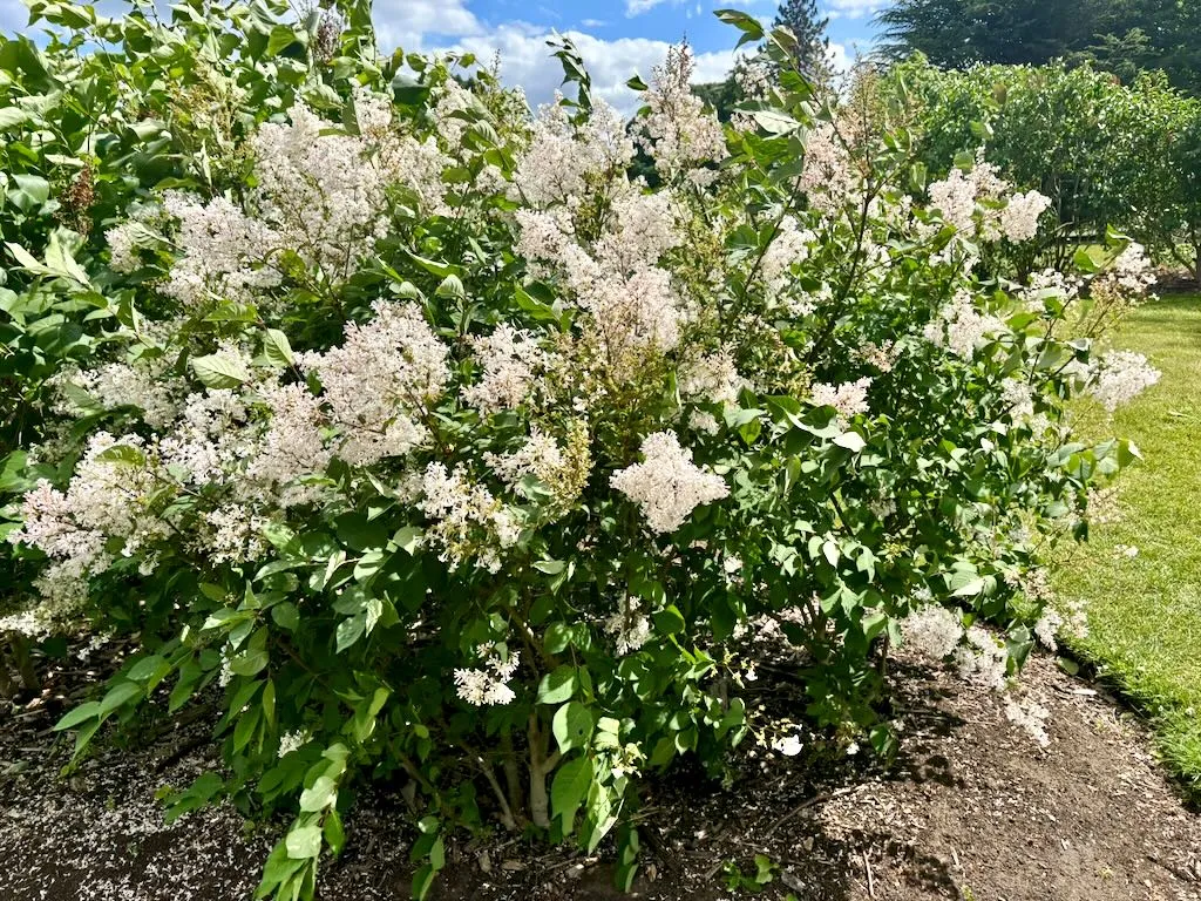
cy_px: 450
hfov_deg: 67.3
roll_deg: +2.6
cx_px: 600
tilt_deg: -13.9
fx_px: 902
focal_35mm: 26
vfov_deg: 53.1
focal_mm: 5.96
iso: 50
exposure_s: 1/2571
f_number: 1.6
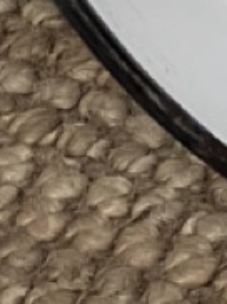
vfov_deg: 3.6
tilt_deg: -49.0
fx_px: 4759
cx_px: 629
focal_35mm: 543
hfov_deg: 2.7
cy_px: -394
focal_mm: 9
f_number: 2.8
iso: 320
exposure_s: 1/50
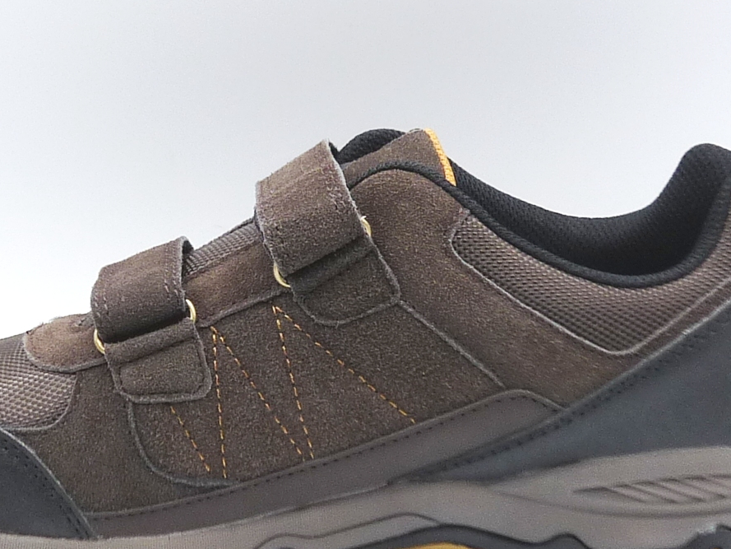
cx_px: 317
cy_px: 312
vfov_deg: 16.4
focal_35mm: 90
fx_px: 1901
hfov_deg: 21.8
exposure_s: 1/100
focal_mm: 5
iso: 100
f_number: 4
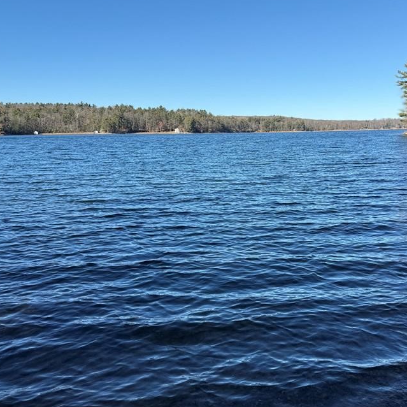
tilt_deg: -11.7
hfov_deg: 48.1
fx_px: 452
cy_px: 225
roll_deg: +1.2
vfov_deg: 48.4
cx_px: 246
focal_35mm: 34
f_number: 1.78
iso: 80
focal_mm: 6.76
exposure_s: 1/3145
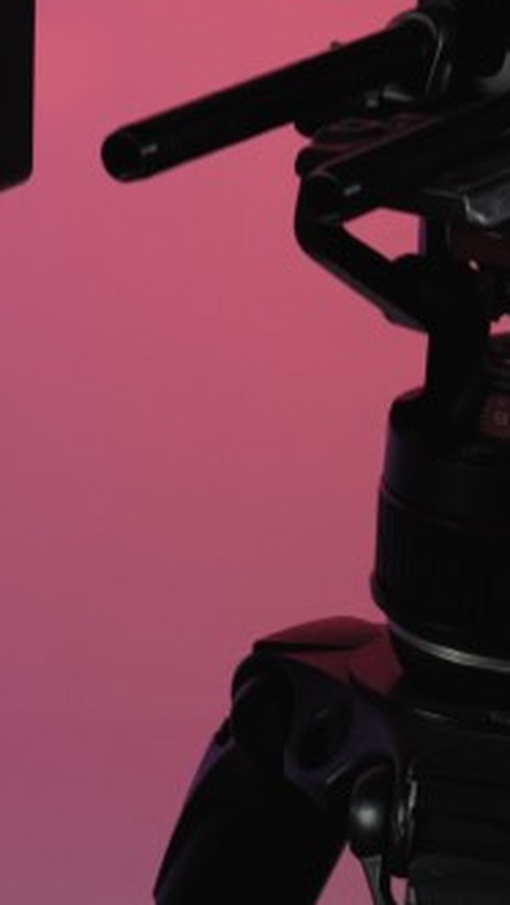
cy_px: 93
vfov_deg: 14.3
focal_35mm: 149
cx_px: -333
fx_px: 3578
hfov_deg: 7.9
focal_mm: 43
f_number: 8
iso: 4000
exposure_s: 1/80
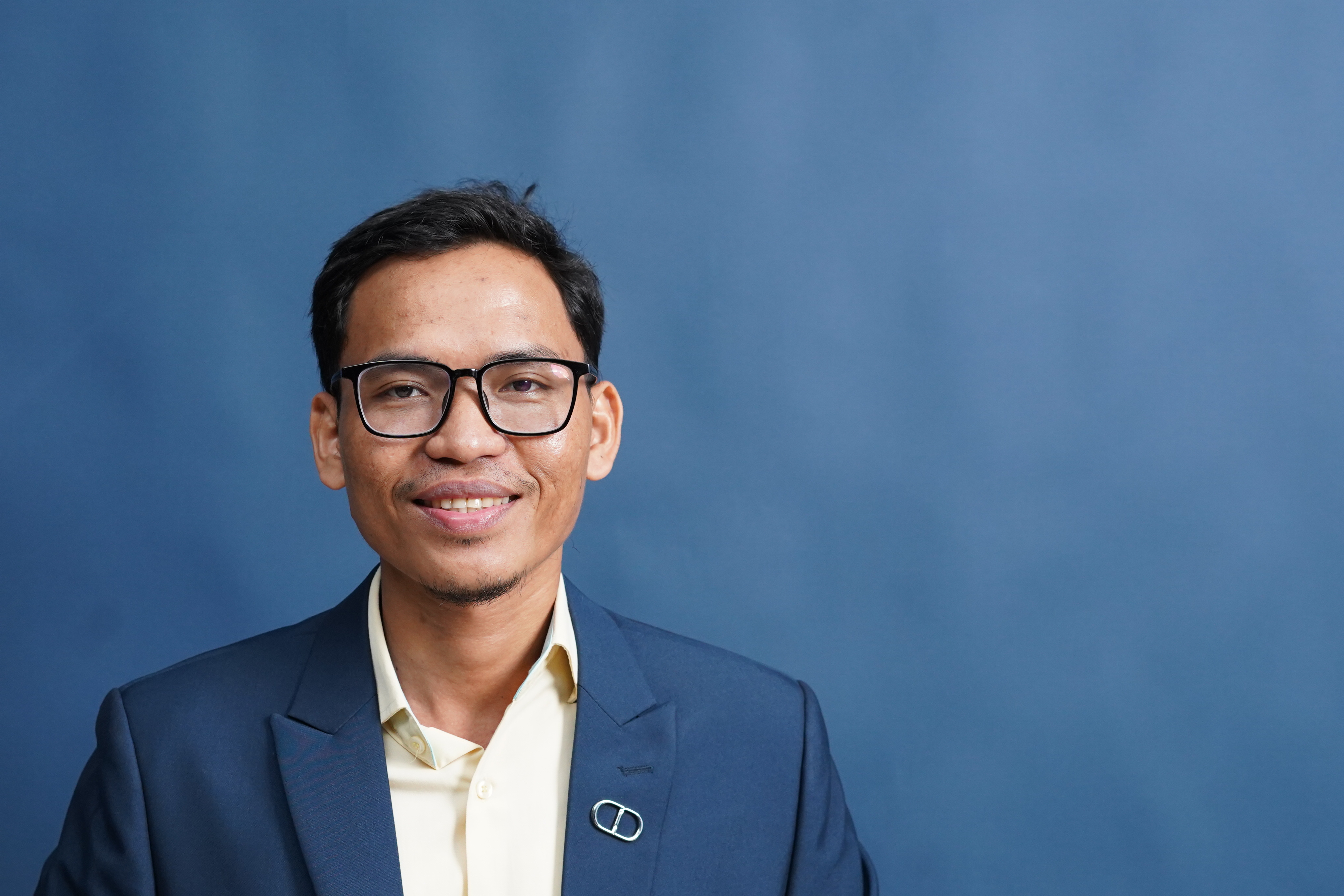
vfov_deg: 18.6
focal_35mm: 73
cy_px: 616
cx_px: 374
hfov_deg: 27.4
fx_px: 2725
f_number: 4.5
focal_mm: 50
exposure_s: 1/40
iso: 2000
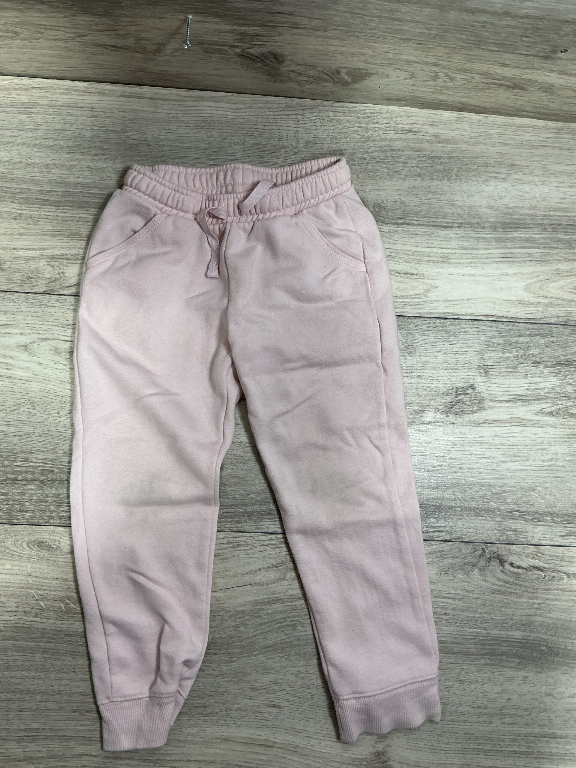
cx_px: 288
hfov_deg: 48.2
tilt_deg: -83.6
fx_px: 643
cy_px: 384
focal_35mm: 29
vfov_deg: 61.7
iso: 40
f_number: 1.8
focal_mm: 3
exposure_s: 1/50
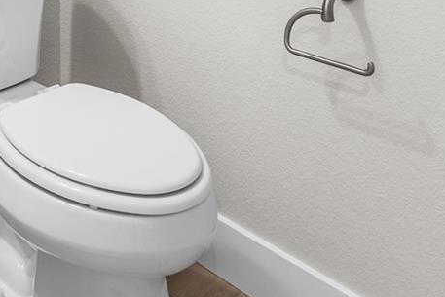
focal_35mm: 56
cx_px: 7
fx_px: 692
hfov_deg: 32.9
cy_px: -219
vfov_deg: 19.1
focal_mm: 16
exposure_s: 1/15
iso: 160
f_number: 7.1
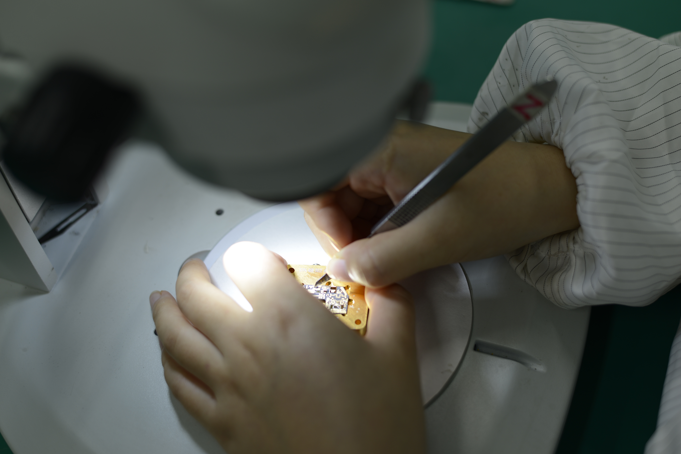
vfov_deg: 27.0
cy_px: 227
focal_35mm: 50
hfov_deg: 39.6
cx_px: 340
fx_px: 946
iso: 125
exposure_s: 1/160
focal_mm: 50
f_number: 2.8
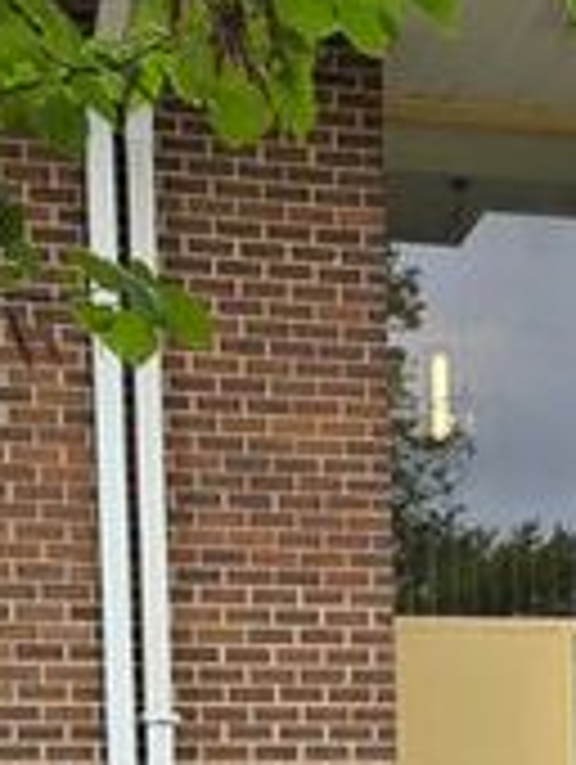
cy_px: 988
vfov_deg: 20.0
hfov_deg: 16.4
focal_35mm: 90
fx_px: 1992
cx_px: 450
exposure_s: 1/1770
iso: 80
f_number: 1.8
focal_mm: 5.4
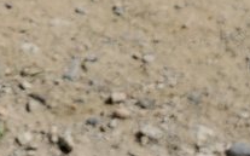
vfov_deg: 7.9
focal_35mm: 160
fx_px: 1089
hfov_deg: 12.8
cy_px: -126
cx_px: -35
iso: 50
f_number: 2.4
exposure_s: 1/1468
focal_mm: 4.3
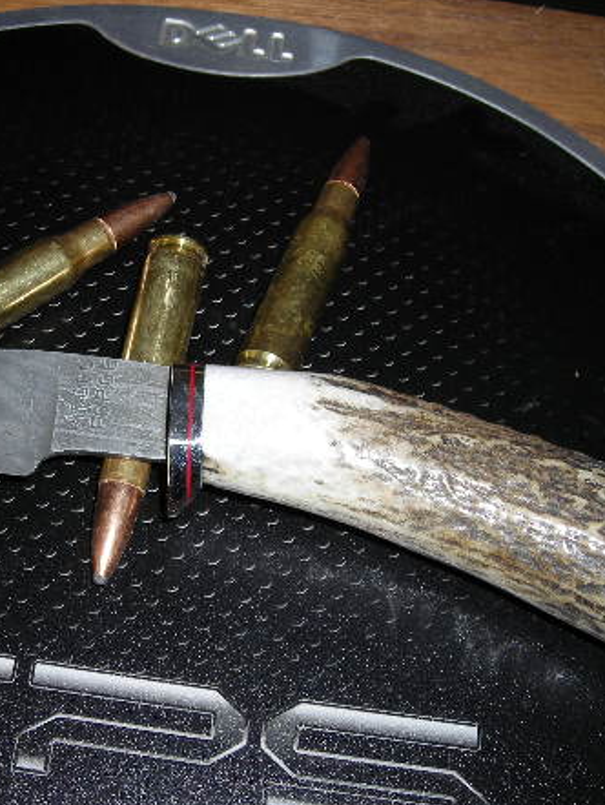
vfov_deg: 34.9
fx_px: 1280
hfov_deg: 26.2
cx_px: 151
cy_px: 395
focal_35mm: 55
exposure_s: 1/60
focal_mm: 6.3
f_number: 3.2
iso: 50
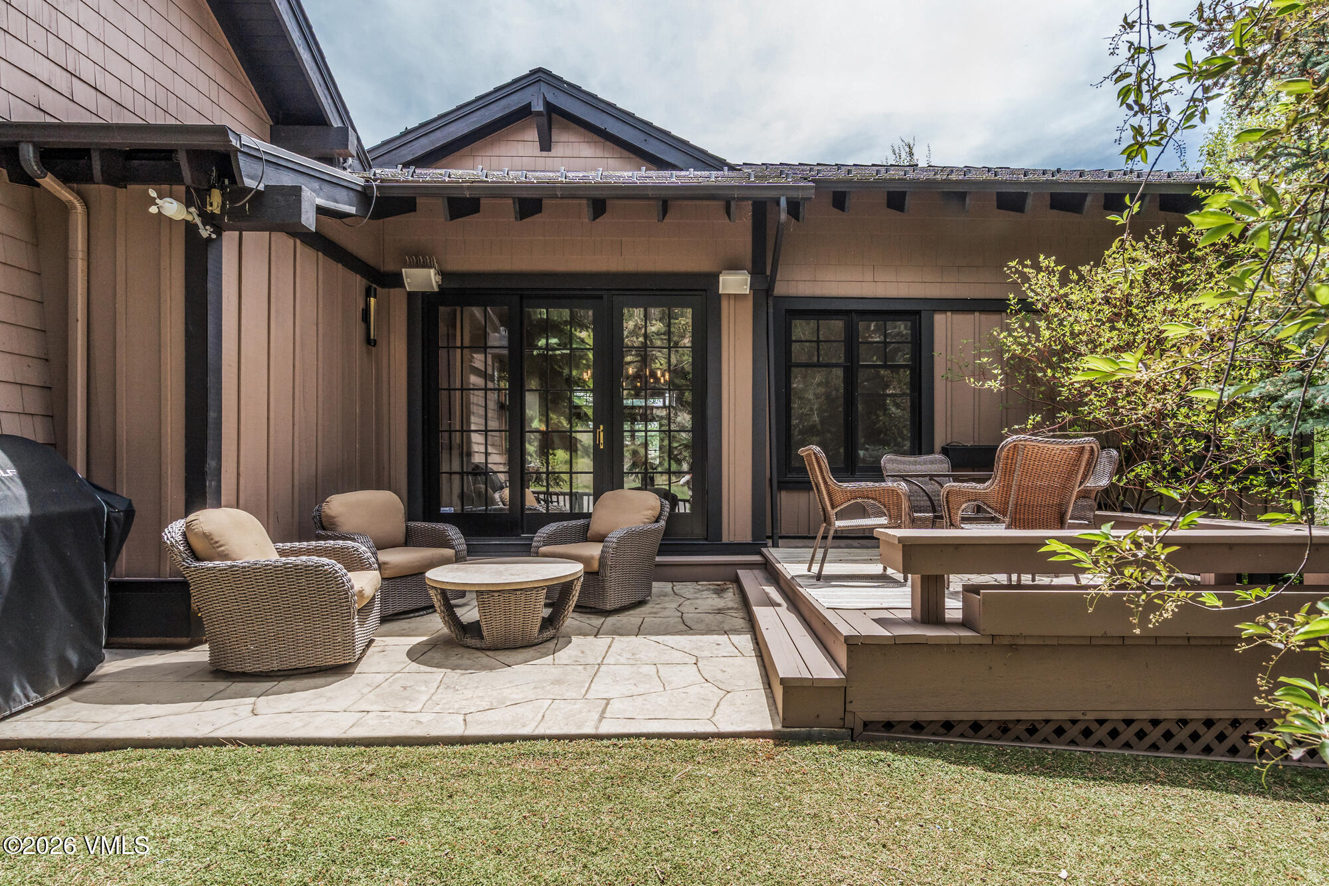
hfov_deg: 96.7
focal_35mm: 16
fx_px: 591
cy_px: 443
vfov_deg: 73.7
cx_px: 664
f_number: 10
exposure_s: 1/500
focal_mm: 16
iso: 800
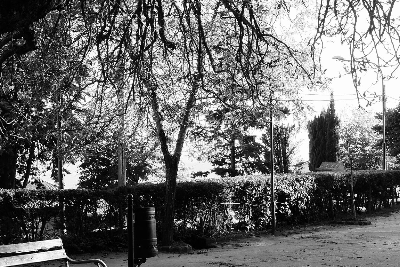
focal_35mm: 73
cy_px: 185
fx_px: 811
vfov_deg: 18.6
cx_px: 90
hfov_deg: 27.3
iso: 400
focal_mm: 23
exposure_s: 1/80
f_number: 9
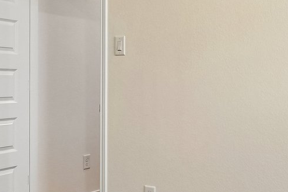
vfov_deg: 23.4
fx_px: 464
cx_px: 207
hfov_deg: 34.0
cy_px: 94
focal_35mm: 58
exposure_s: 1/20
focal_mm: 14
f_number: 8
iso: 400
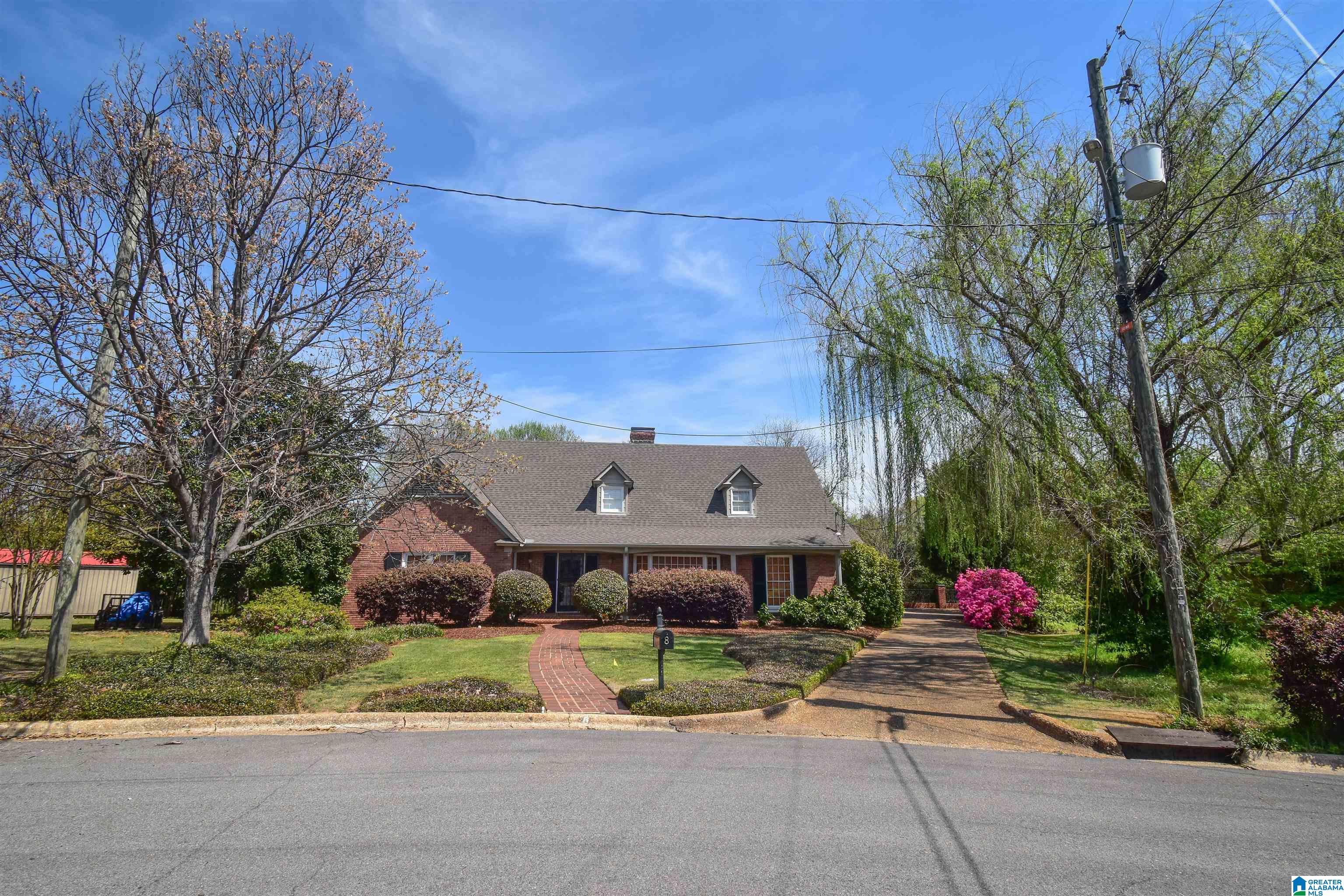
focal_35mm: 15
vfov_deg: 77.3
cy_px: 448
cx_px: 672
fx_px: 560
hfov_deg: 100.4
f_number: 11
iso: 400
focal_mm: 10
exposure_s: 1/500
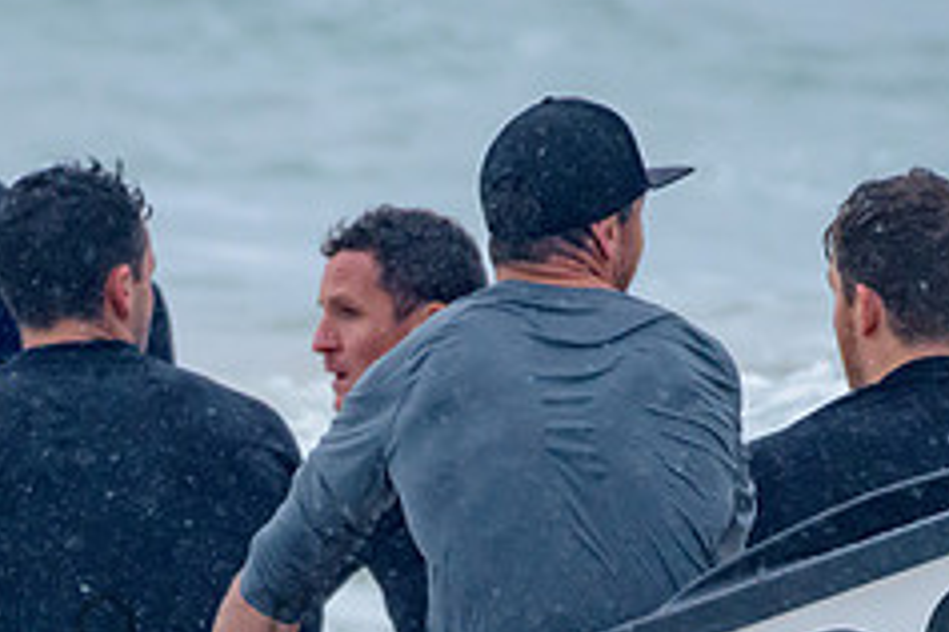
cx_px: -2
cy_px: 996
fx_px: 47842
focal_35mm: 1815
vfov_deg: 0.8
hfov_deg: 1.1
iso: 1250
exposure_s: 1/1250
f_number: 5.6
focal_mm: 500
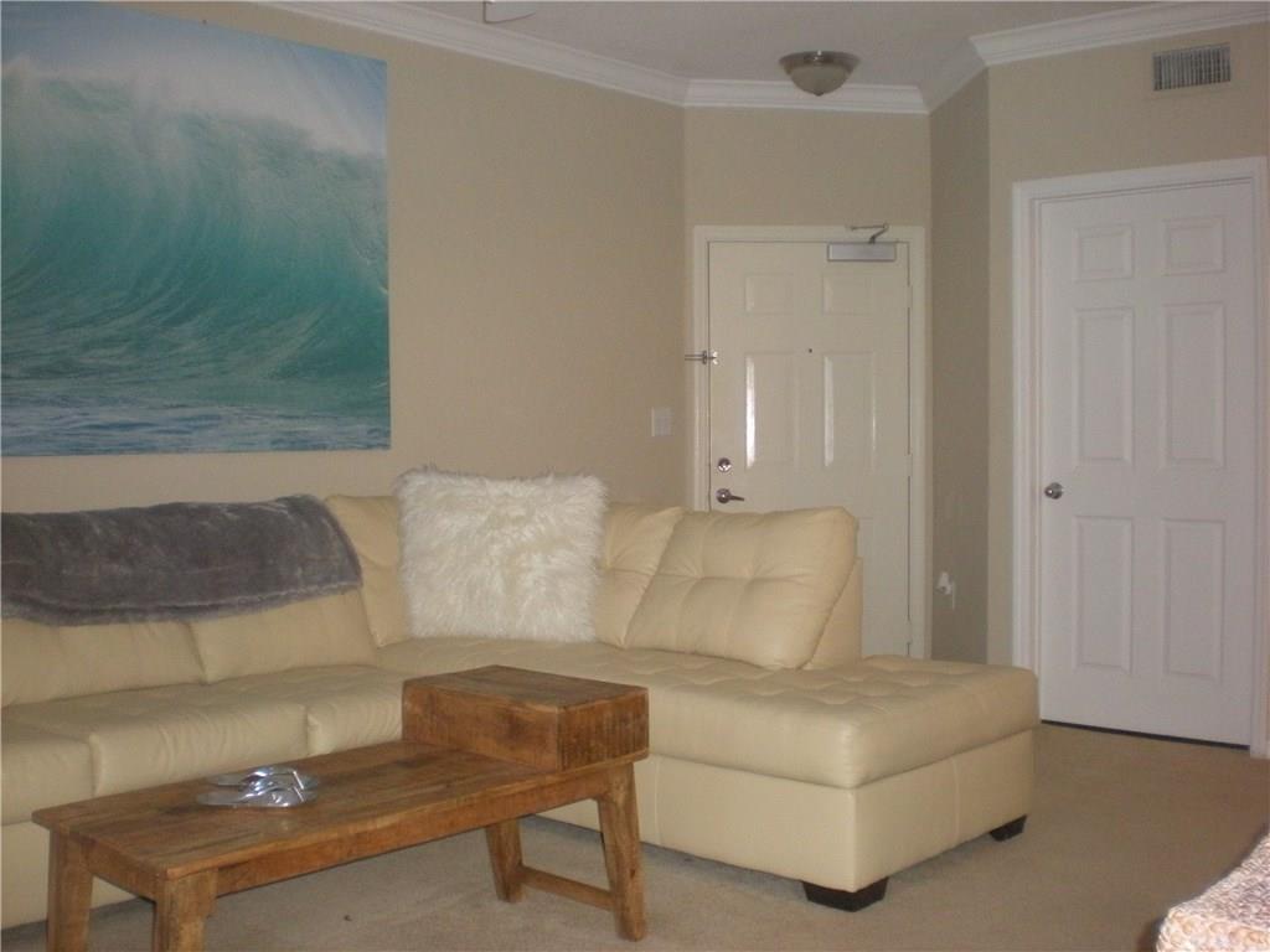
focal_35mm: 38
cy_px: 476
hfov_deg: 49.0
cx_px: 635
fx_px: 1394
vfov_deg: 37.7
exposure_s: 1/60
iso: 410
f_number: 3.1
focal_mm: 6.3
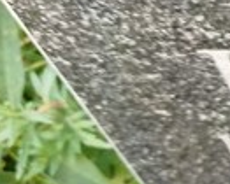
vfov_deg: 10.6
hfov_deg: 11.0
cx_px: 583
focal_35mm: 143
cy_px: -30
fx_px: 974
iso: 160
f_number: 1.7
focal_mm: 5.31
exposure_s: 1/50
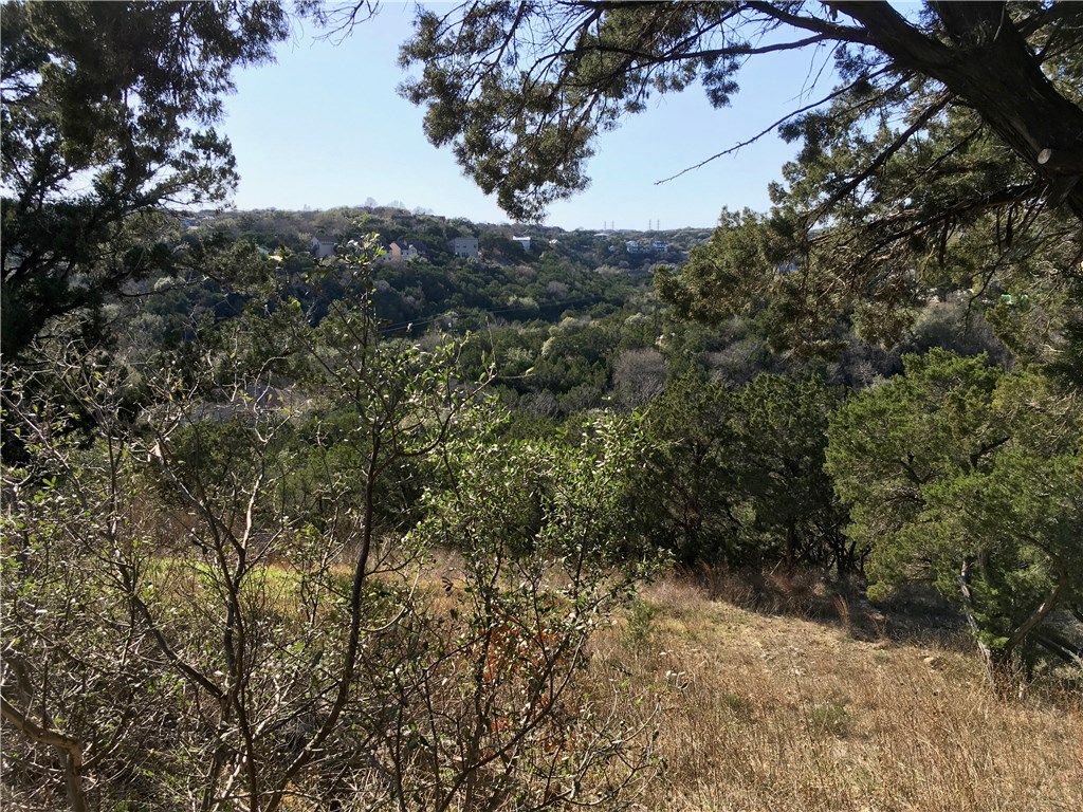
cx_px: 542
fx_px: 907
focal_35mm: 29
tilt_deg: -9.5
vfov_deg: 48.2
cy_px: 406
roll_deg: +0.5
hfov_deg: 61.7
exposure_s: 1/680
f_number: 2.2
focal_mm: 4.15
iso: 25
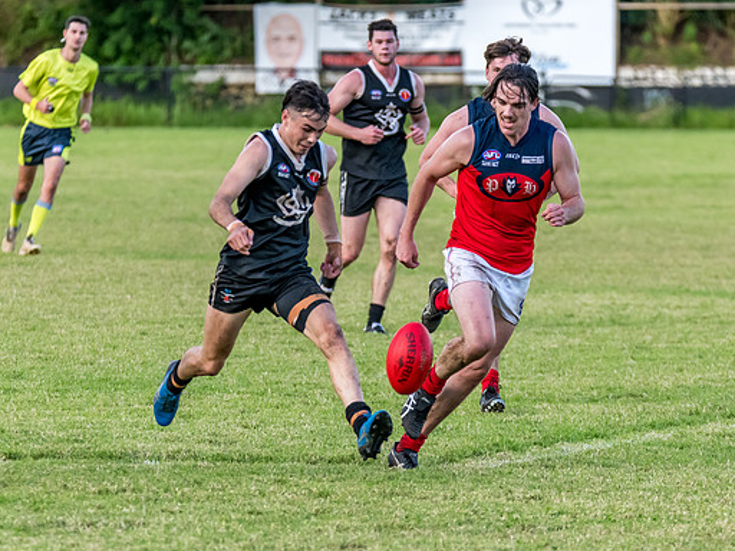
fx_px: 8238
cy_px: 276
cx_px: 410
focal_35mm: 388
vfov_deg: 3.8
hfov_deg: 5.1
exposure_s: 1/2000
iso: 2500
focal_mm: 280
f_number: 5.6
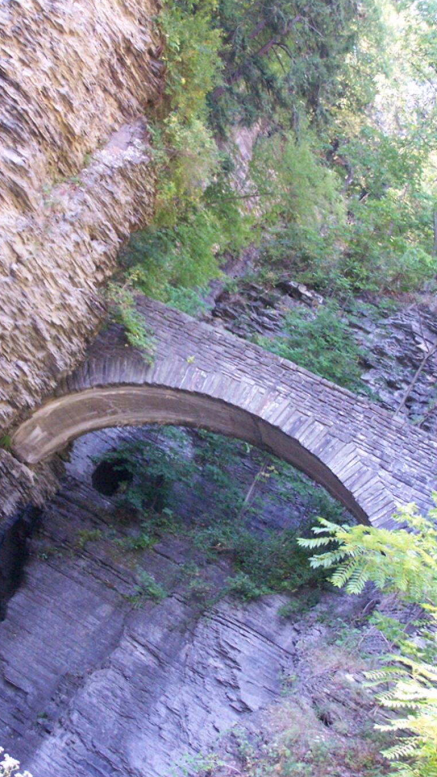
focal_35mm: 65
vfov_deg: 32.4
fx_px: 1340
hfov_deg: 18.5
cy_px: 386
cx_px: 170
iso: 400
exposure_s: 1/125
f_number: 3.1
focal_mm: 9.8
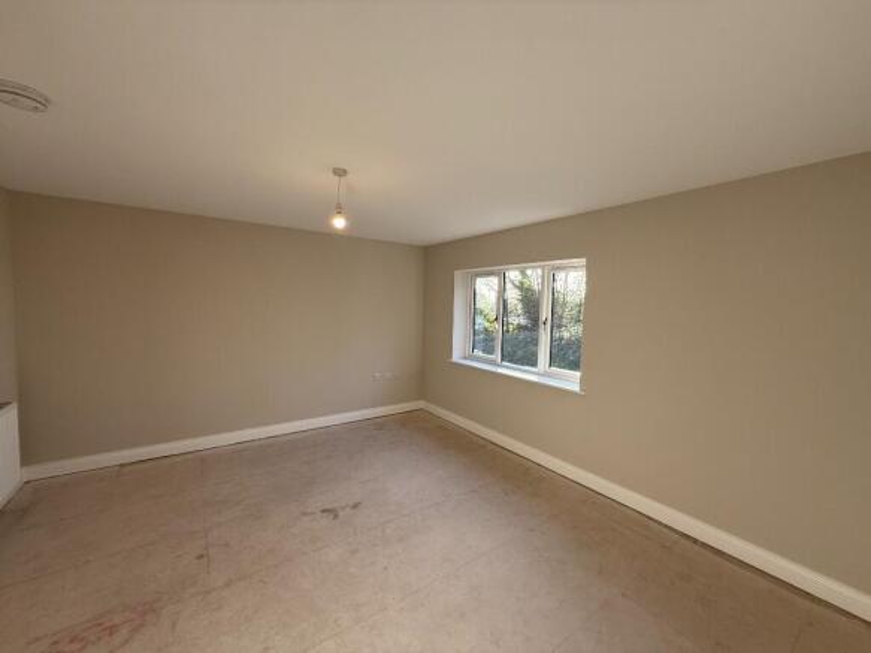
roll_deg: -1.9
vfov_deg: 85.7
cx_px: 436
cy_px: 326
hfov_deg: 102.1
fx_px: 352
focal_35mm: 14
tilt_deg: -3.4
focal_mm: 2.22
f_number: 2.2
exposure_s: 1/123
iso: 64
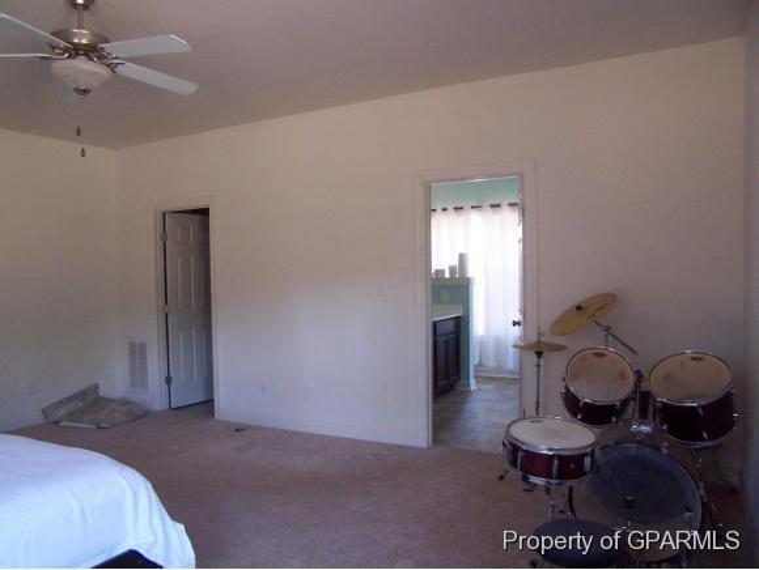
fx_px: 834
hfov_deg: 48.9
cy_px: 285
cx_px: 380
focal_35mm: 38
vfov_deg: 37.8
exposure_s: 1/15
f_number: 2.8
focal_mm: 6.3
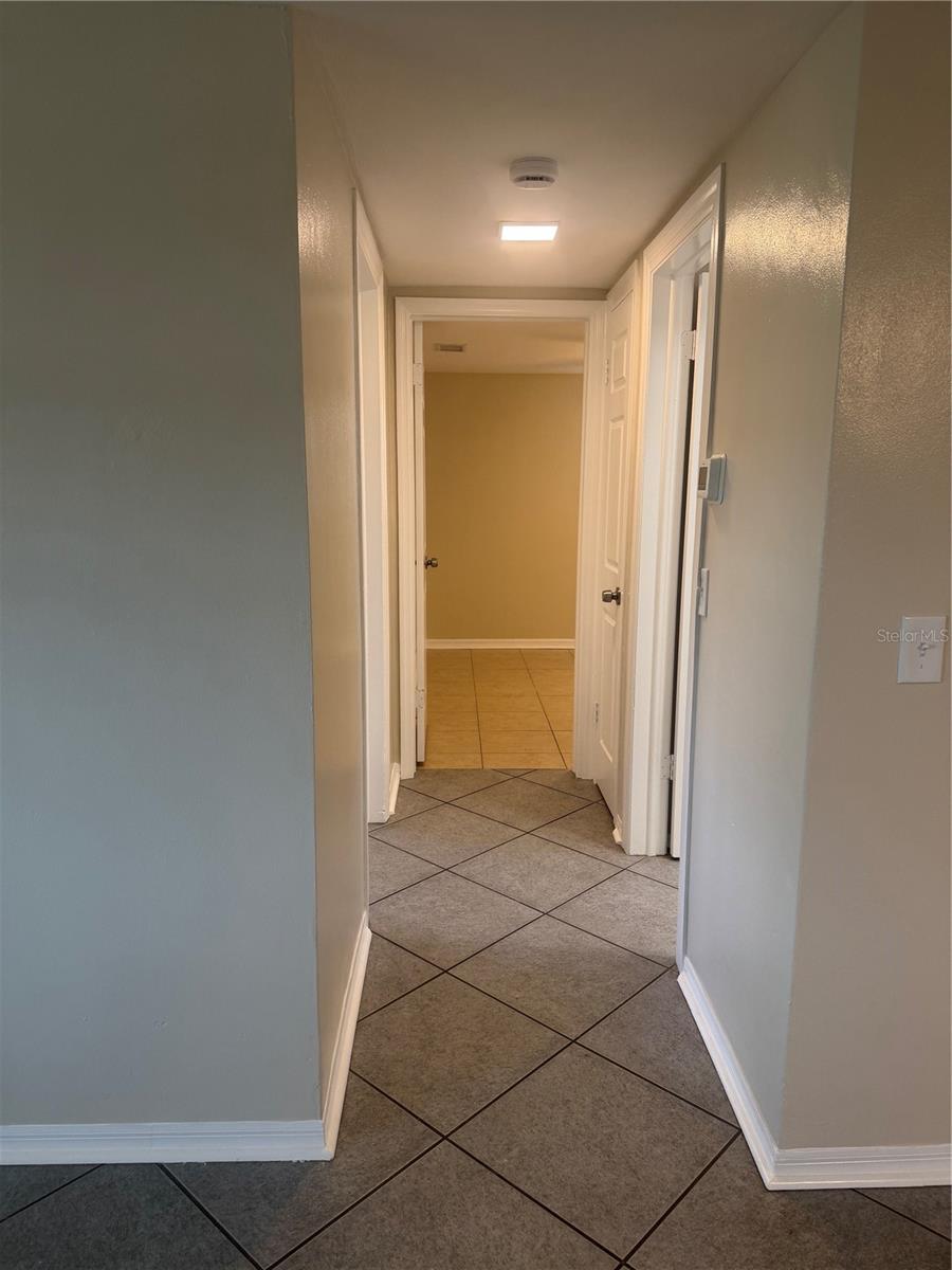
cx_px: 476
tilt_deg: -10.7
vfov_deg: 71.6
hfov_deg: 56.8
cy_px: 635
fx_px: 880
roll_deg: -1.1
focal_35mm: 24
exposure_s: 1/120
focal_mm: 6.76
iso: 125
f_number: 1.78
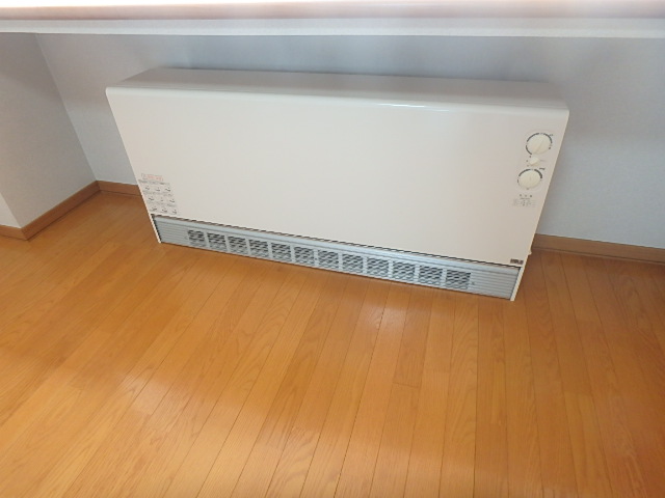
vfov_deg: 63.4
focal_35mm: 21
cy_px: 249
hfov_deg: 79.0
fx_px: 403
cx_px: 332
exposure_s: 1/60
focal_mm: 3.7
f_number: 3.5
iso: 200
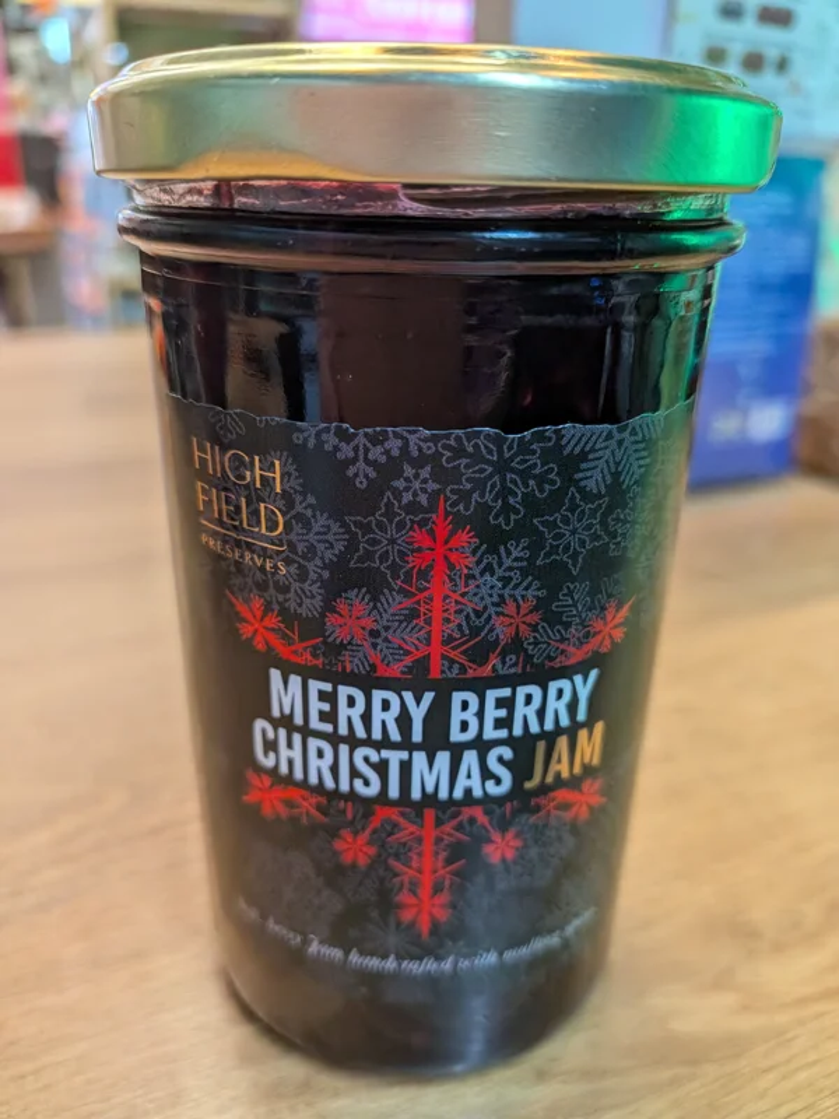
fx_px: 776
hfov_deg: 56.8
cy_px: 560
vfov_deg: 71.6
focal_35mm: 24
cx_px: 420
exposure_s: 1/296
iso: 441
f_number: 1.7
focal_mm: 4.53
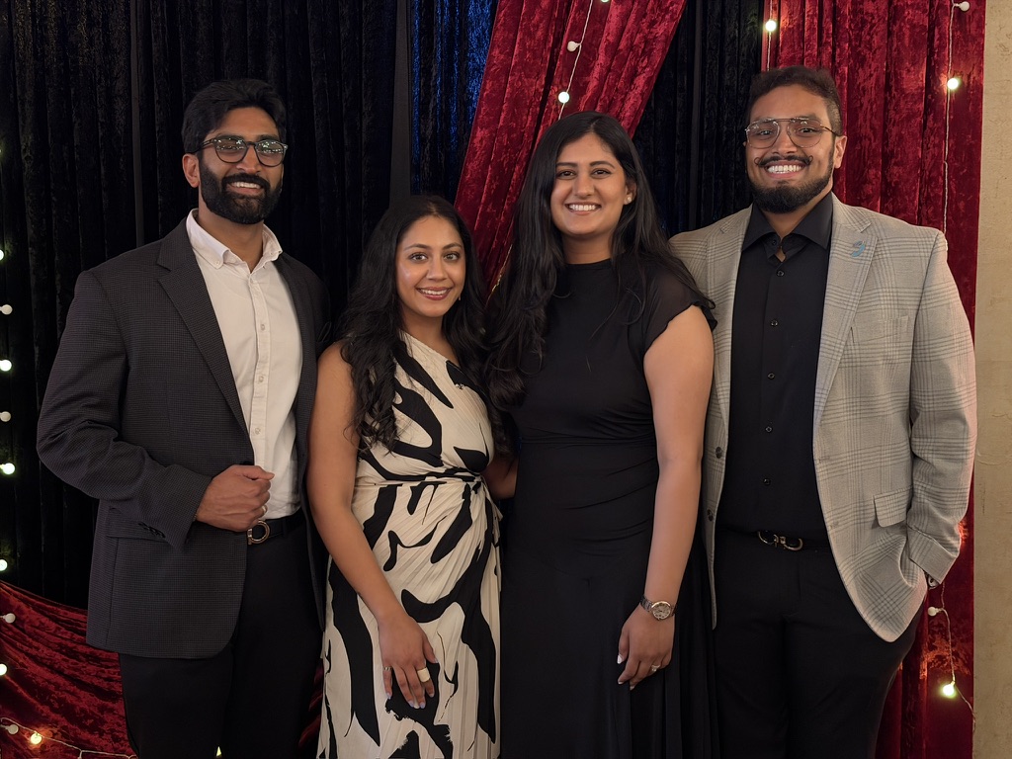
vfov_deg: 30.3
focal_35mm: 48
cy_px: 380
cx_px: 506
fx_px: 1403
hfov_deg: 39.7
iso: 800
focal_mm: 6.76
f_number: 1.78
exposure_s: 1/15
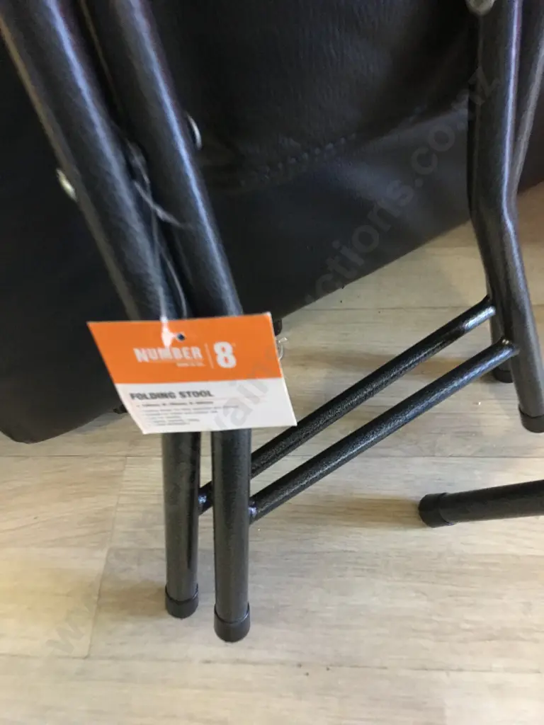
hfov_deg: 48.2
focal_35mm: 29
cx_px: 272
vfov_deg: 61.7
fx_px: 608
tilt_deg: -55.4
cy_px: 362
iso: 125
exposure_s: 1/4
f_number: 2.2
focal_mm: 4.15
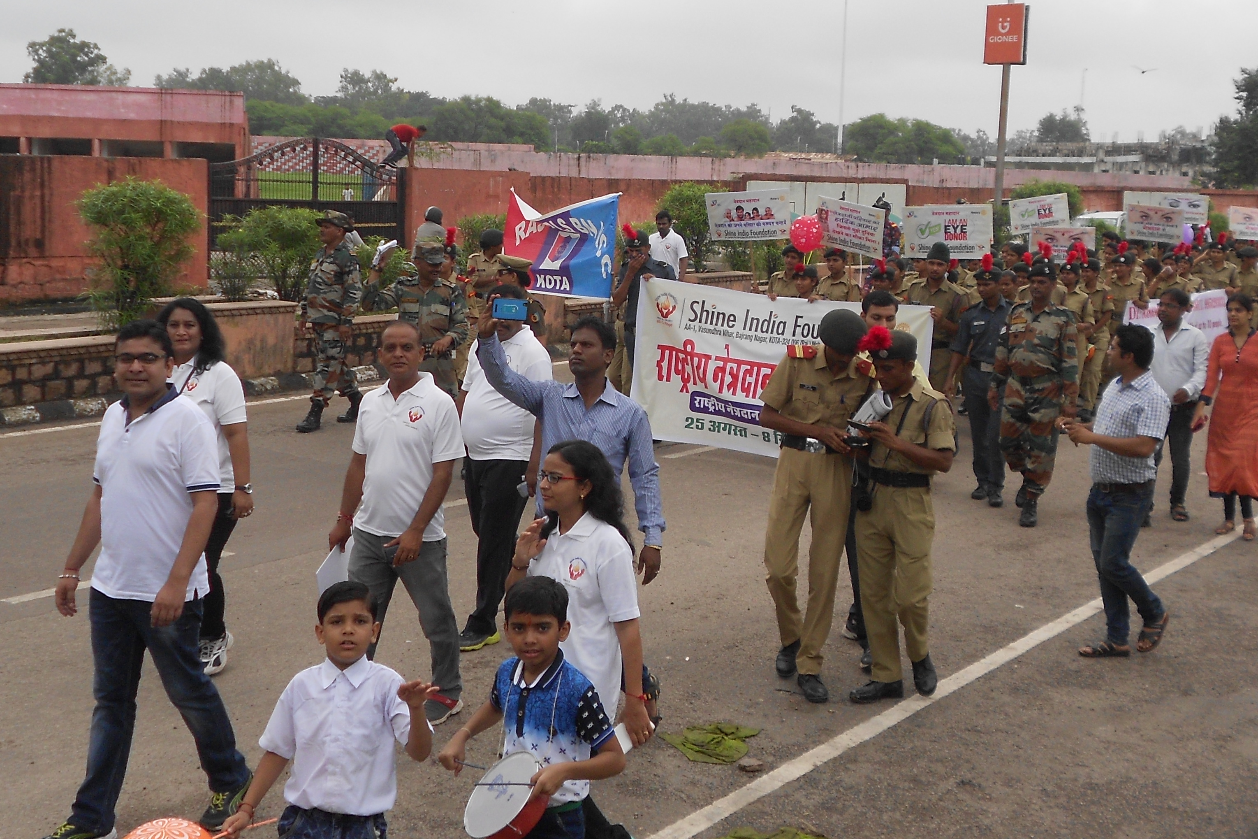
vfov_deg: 28.6
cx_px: 638
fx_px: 1642
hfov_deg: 41.9
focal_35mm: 47
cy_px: 321
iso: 80
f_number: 3.6
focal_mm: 6
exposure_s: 1/640
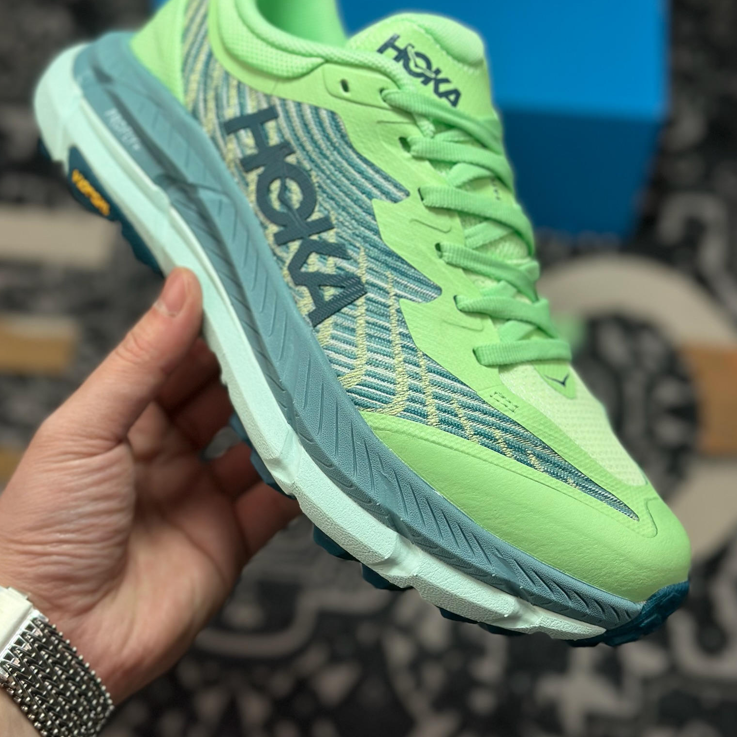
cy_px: 266
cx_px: 368
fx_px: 1373
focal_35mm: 57
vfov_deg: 29.9
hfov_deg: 30.0
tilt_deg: -60.2
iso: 80
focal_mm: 6.86
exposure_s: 1/1517
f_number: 1.78
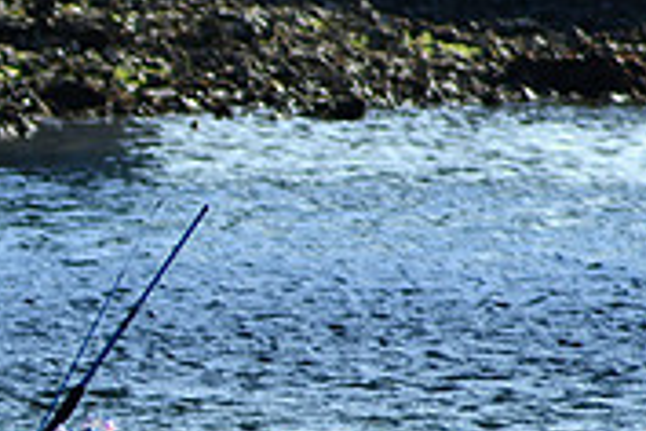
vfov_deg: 1.3
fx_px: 18535
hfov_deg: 2.0
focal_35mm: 1033
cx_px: -372
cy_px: 342
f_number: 5.6
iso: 200
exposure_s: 1/1000
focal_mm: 210
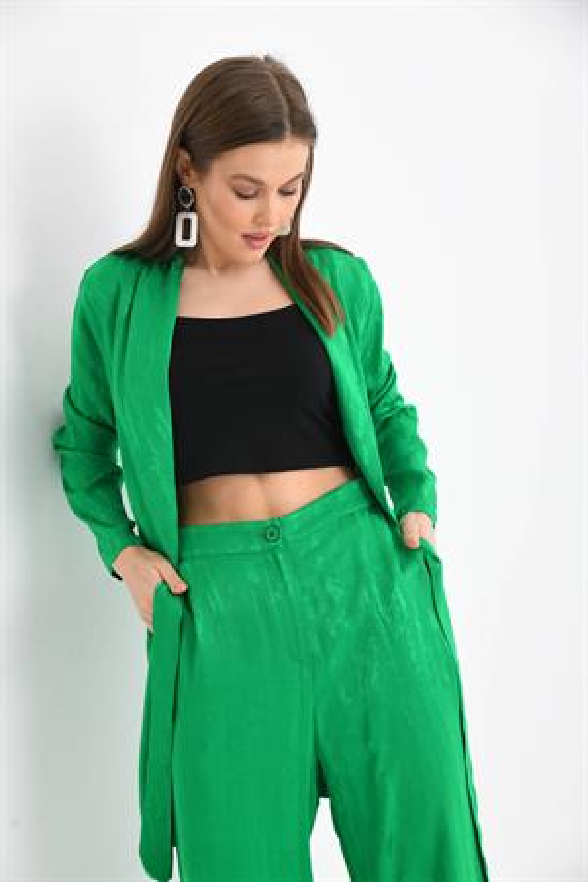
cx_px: 294
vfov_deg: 32.4
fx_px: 1519
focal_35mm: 62
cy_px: 441
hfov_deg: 21.9
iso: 200
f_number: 7.1
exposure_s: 1/125
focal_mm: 62
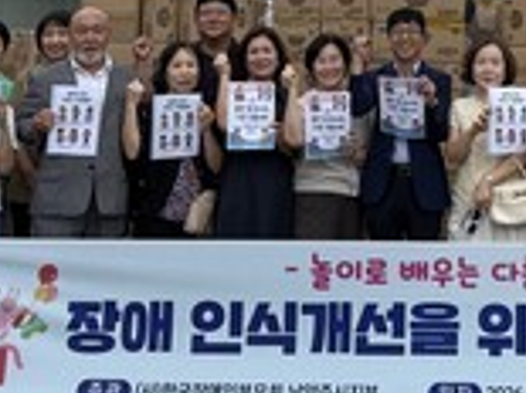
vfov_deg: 15.0
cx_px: 478
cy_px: -139
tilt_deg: +9.3
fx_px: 1412
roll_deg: -1.6
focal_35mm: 93
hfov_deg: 20.6
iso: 80
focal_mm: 6.76
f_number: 1.78
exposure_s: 1/2801
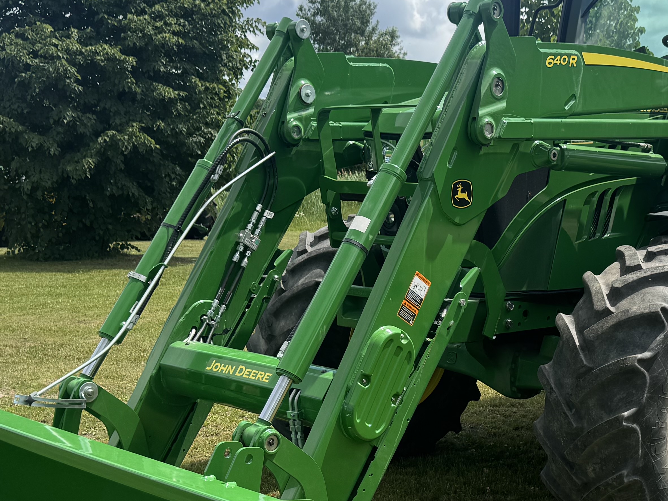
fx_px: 1119
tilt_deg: -8.6
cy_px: 348
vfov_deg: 25.1
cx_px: 472
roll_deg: -1.3
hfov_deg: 32.8
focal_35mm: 58
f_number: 1.78
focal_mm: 6.76
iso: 80
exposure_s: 1/2604
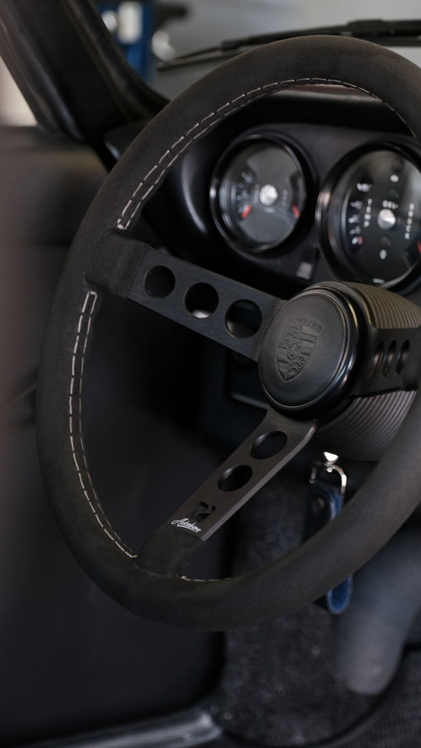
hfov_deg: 10.7
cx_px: 318
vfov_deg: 18.9
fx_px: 2244
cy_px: 336
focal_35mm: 113
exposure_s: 1/80
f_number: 2.8
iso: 640
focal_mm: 55
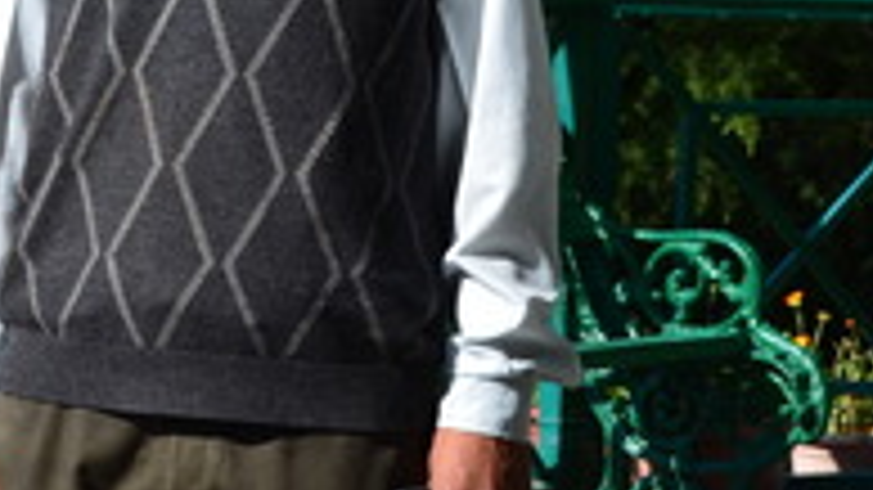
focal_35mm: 233
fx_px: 5392
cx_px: -135
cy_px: 97
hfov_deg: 9.2
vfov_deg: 5.2
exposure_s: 1/125
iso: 110
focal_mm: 48
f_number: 11
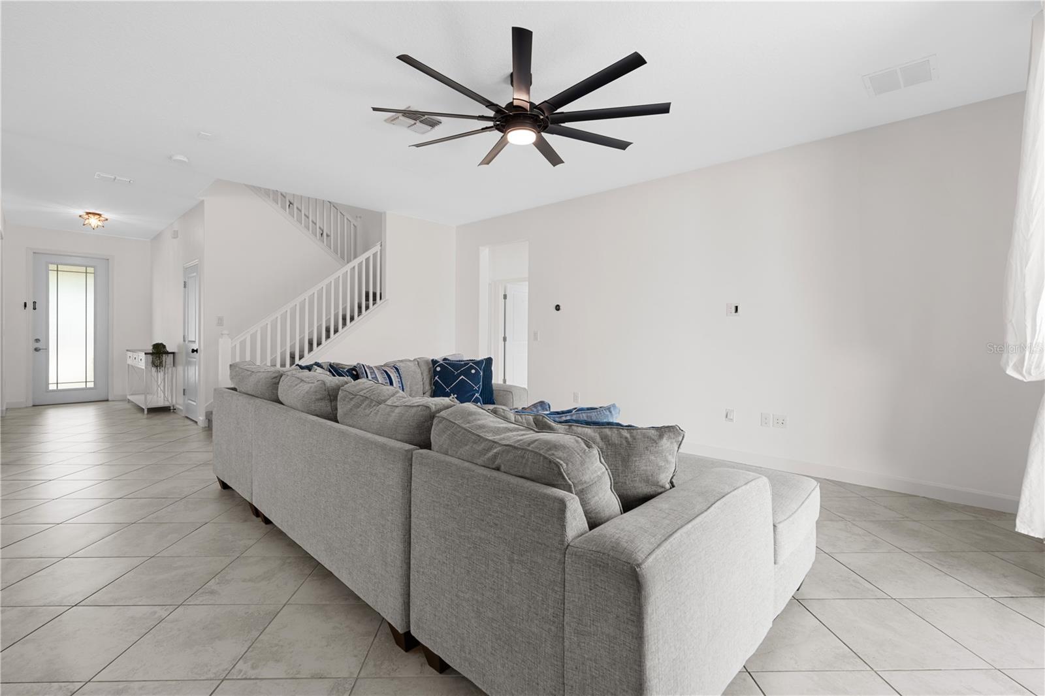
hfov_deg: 96.7
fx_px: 464
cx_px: 522
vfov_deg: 73.7
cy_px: 348
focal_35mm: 16
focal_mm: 16
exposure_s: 1/13
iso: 200
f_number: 8
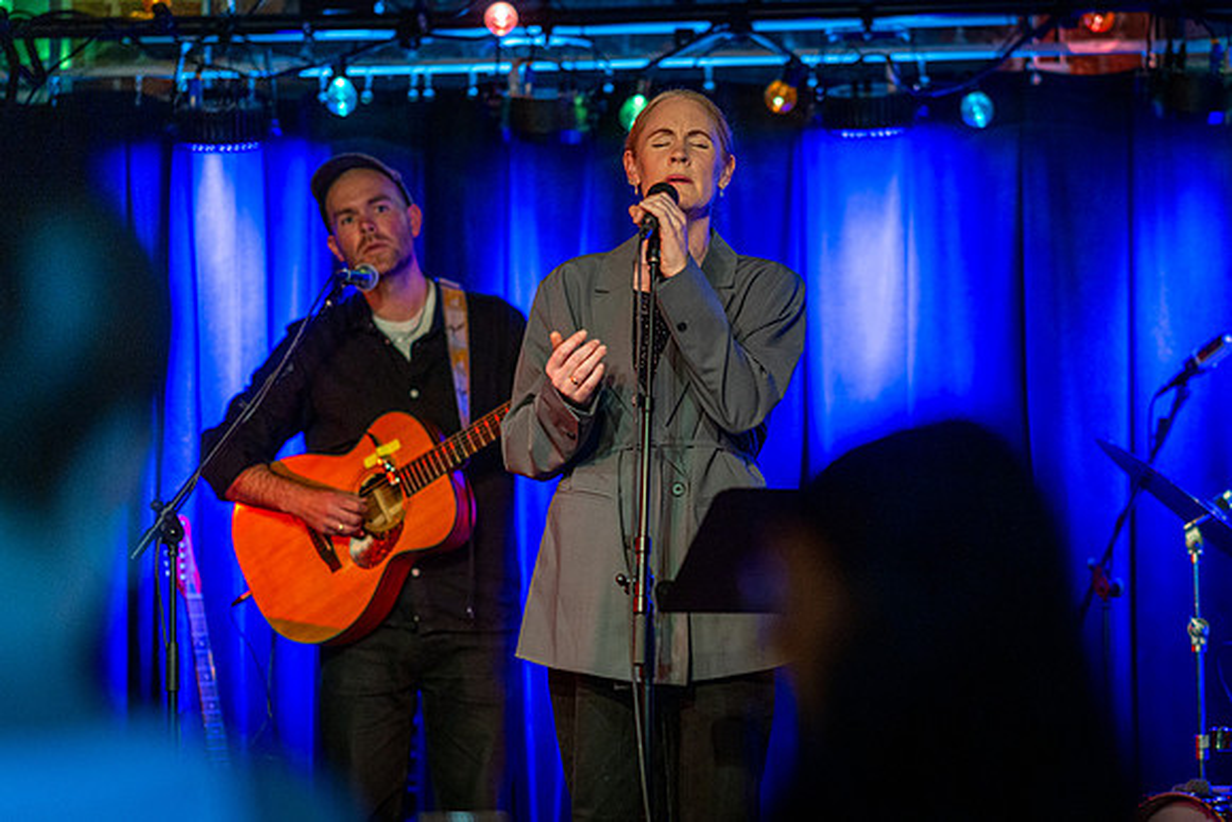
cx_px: 807
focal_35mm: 112
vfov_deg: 12.2
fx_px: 3846
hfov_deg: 18.2
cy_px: 437
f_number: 1.4
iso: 1250
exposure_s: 1/200
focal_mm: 85
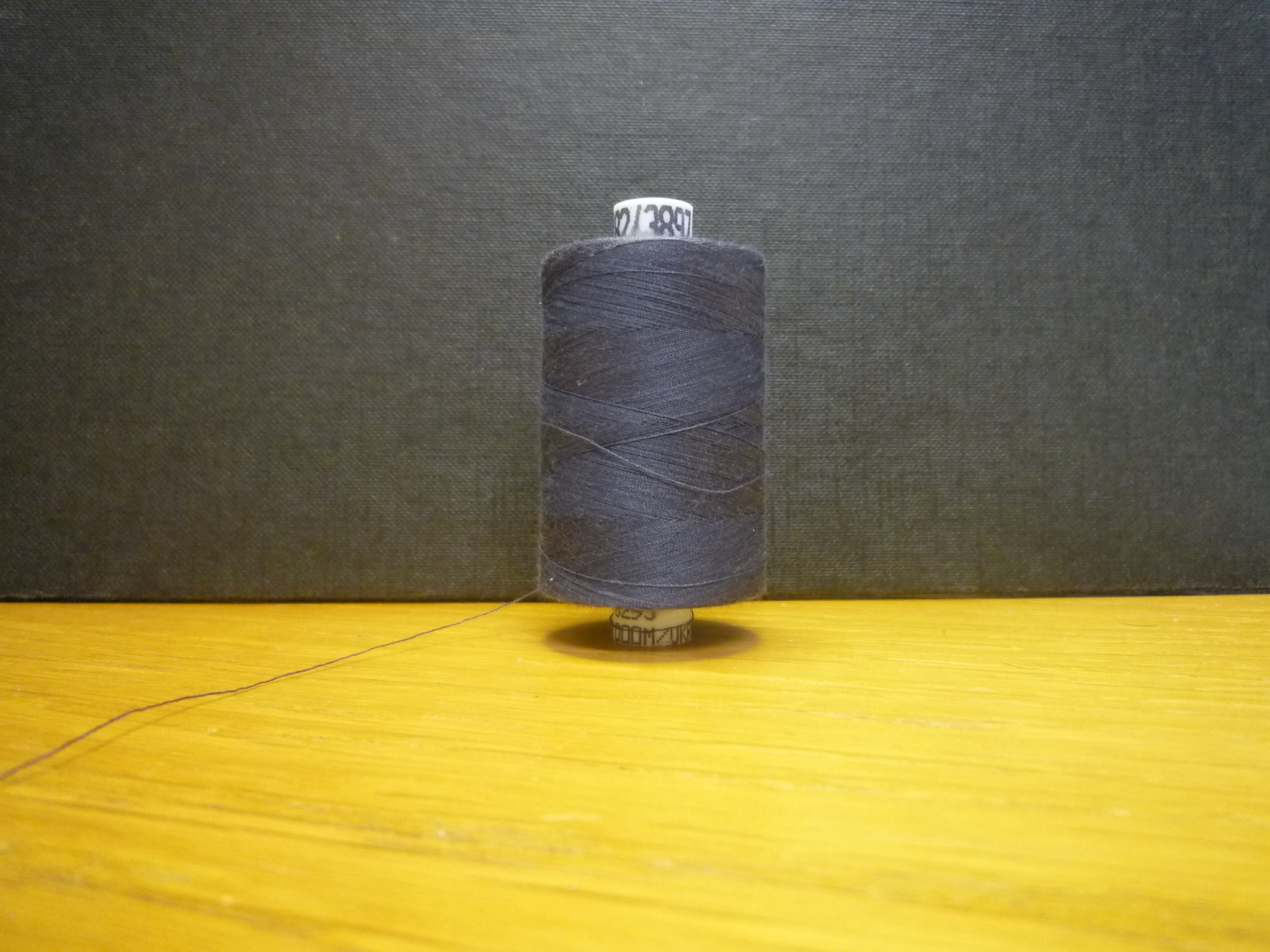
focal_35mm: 25
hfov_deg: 69.4
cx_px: 635
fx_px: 917
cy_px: 476
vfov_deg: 54.9
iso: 400
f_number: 2.8
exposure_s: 1/15
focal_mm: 4.4
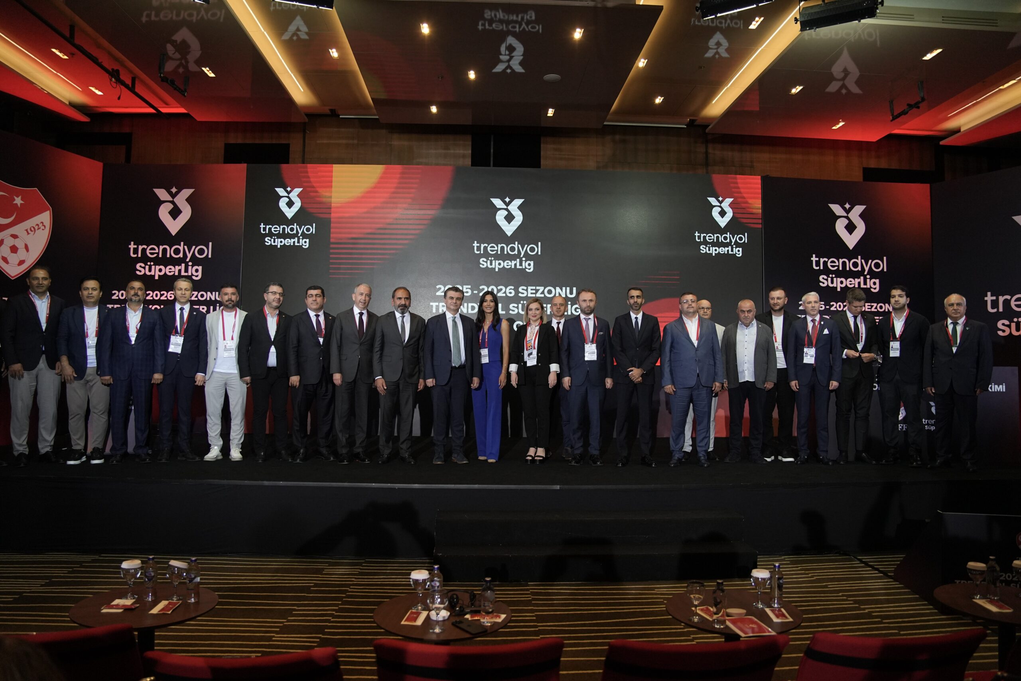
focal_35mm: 24
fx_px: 681
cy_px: 340
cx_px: 510
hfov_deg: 73.7
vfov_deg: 53.1
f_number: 2.8
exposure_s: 1/800
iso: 2500
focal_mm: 24
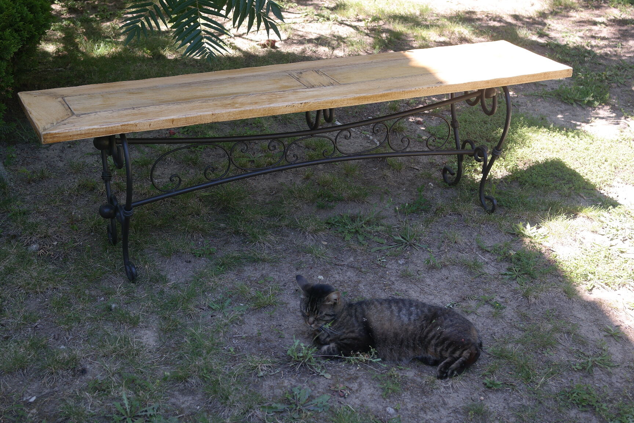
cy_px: 212
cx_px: 317
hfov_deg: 37.5
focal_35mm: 53
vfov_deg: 25.5
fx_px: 933
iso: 200
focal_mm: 35
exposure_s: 1/125
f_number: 4.5
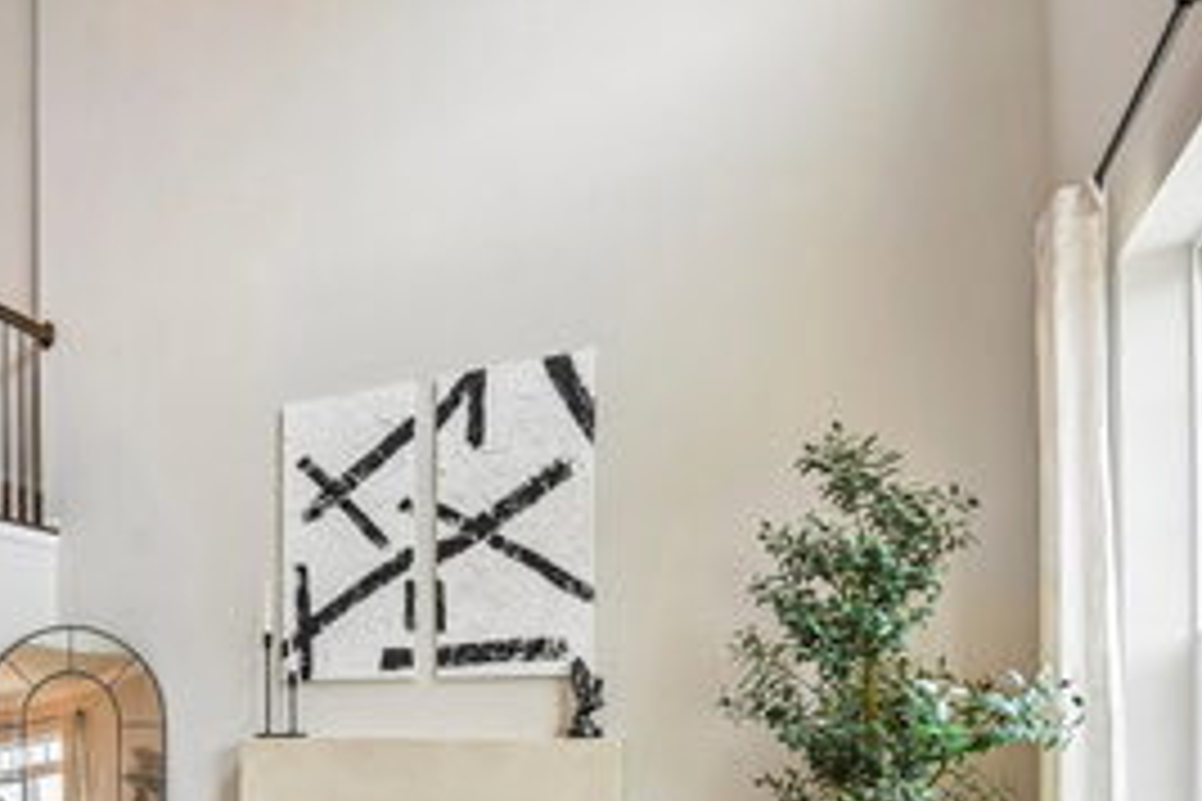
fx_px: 901
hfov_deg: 61.5
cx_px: 230
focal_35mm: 27
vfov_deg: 43.9
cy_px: 716
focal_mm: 10
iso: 500
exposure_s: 1/100
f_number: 8
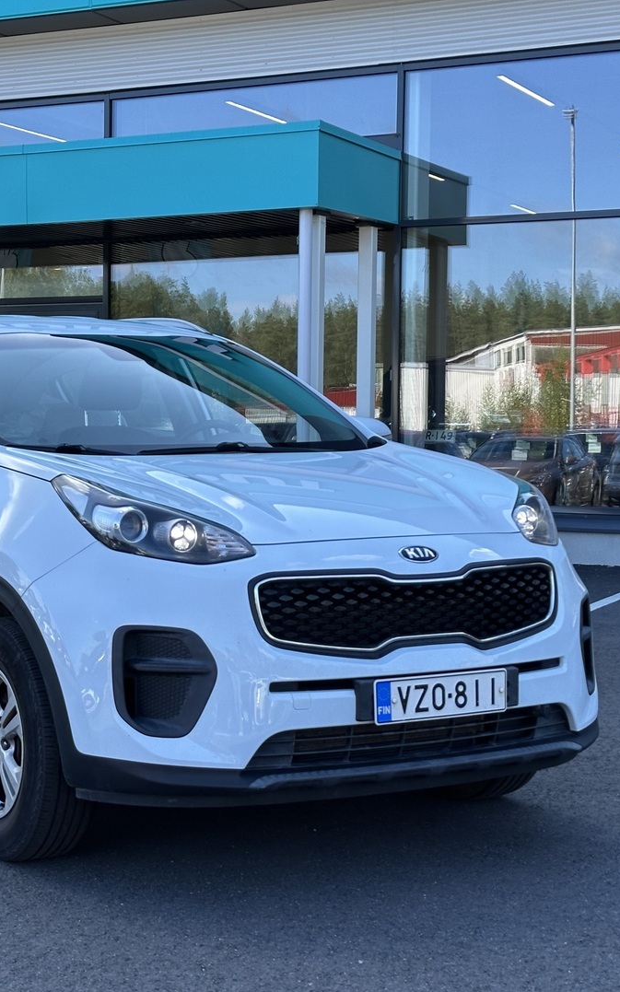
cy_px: 496
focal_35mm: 68
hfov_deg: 19.0
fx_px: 1839
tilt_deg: -1.4
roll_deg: -0.6
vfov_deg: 30.2
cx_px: 160
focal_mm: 6.86
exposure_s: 1/864
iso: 64
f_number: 1.78
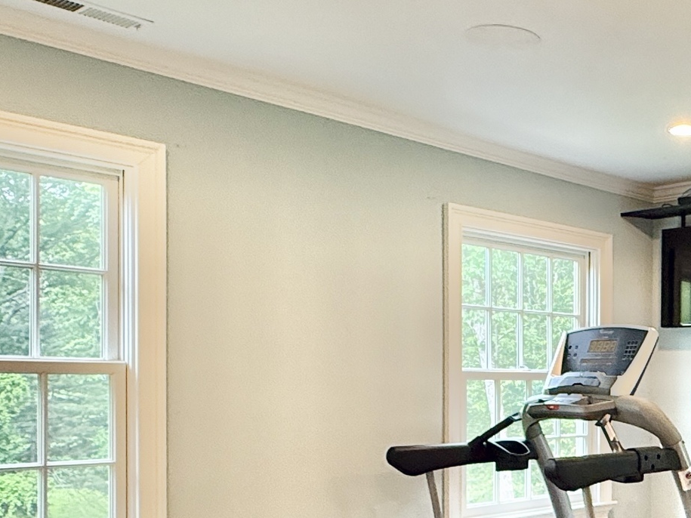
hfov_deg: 35.9
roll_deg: -1.0
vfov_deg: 30.3
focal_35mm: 47
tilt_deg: -0.9
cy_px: 399
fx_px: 938
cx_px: 711
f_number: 2.2
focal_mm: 2.22
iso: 250
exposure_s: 1/60
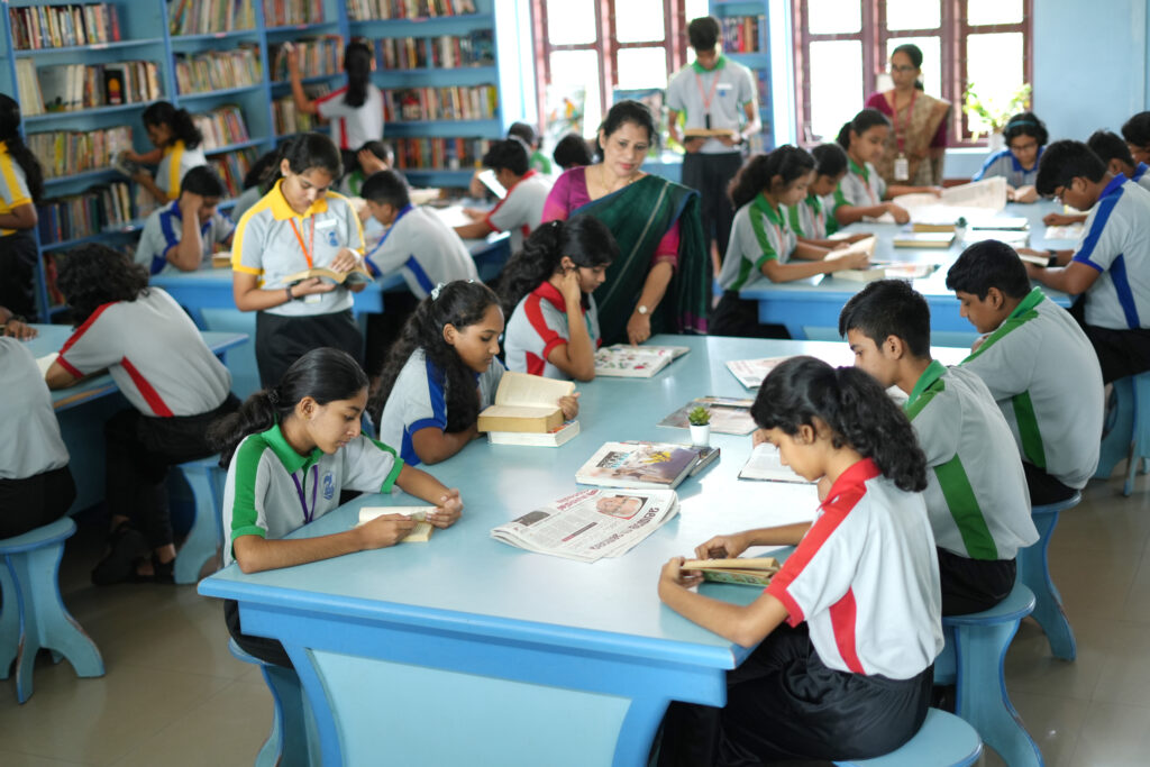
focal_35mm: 50
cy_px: 384
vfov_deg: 27.0
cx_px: 575
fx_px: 1597
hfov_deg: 39.6
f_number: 1.8
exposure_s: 1/160
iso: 640
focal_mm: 50
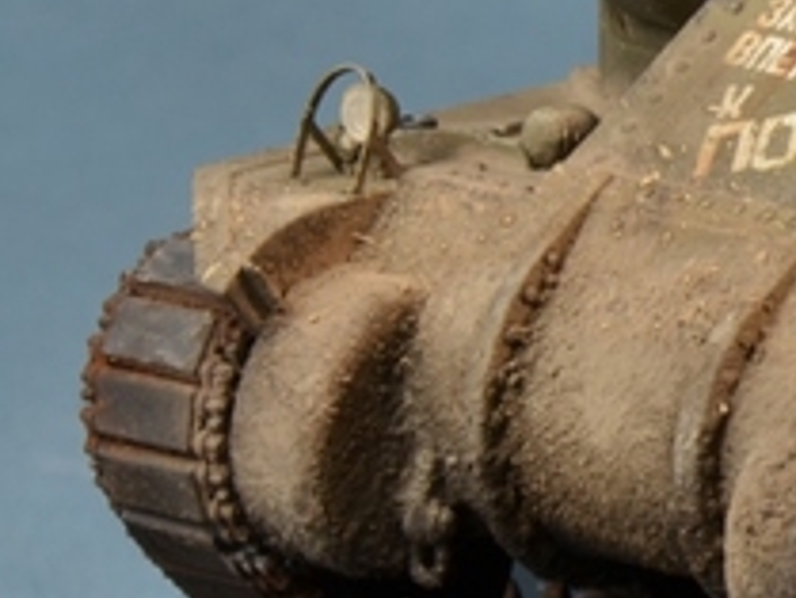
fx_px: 10147
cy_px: -8
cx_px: 1200
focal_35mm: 441
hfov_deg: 4.5
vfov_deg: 3.4
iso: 200
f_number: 18
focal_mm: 80
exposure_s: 1/3
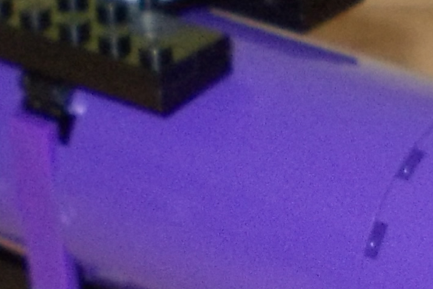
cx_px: 293
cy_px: 260
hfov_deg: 10.2
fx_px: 2429
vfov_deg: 6.8
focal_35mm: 202
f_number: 3.1
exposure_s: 1/30
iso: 200
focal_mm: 5.3
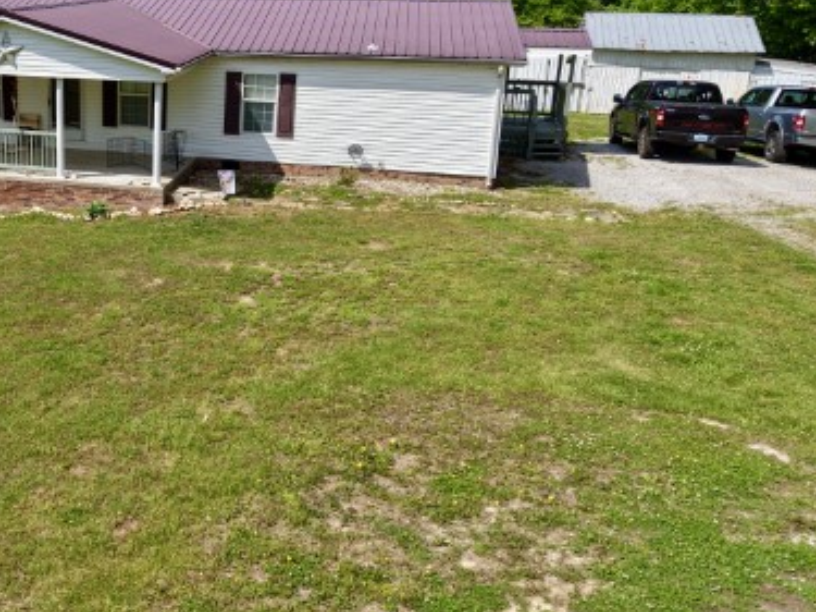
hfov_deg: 43.0
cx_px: 126
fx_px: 966
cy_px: 196
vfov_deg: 34.7
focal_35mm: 41
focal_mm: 8.67
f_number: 1.8
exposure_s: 1/3200
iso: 140
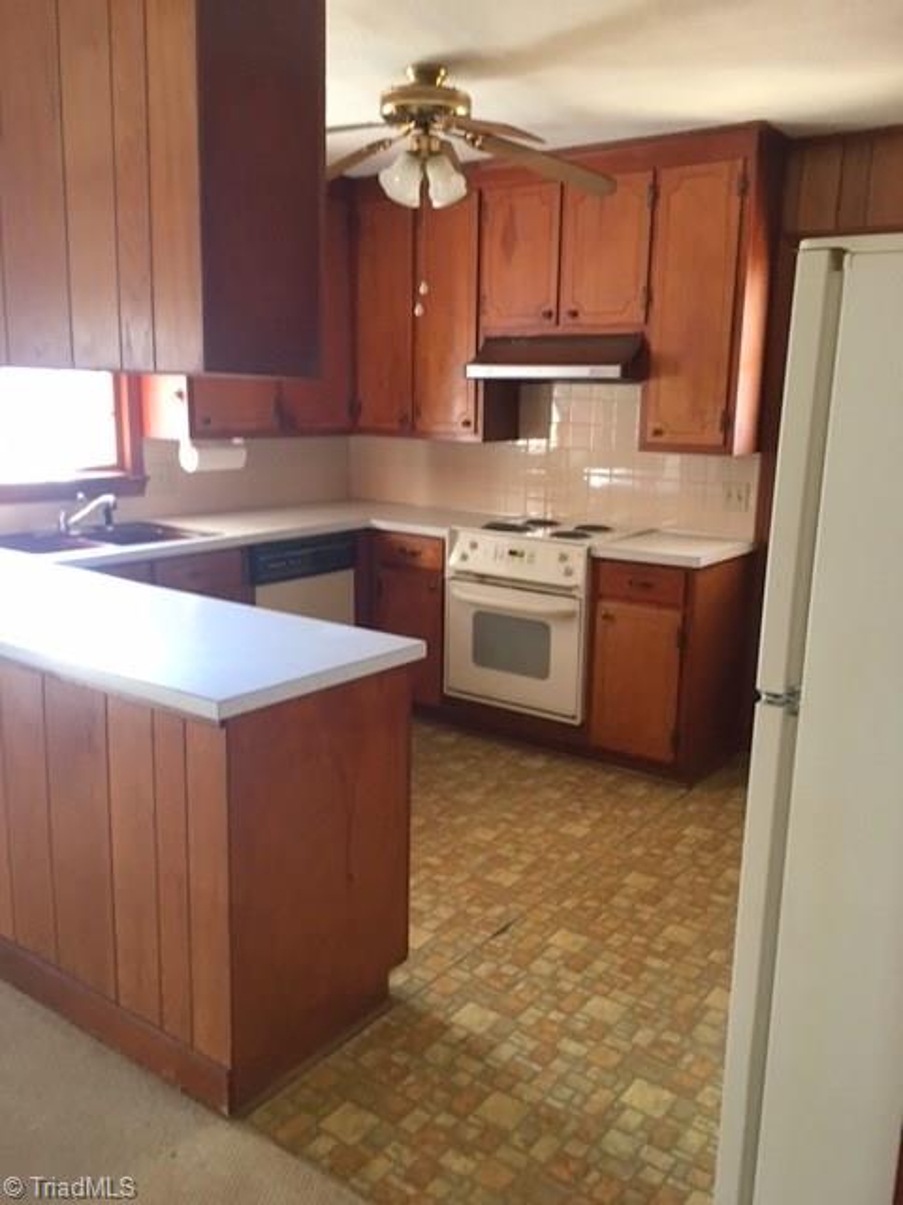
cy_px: 602
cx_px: 452
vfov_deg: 61.7
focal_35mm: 29
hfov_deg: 48.2
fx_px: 1009
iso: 125
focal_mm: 4.15
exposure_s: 1/30
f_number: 2.2
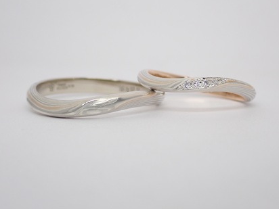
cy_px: 96
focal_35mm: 84
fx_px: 677
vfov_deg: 17.6
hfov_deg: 23.3
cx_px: 141
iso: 200
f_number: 4.1
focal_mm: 13.65
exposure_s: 1/100
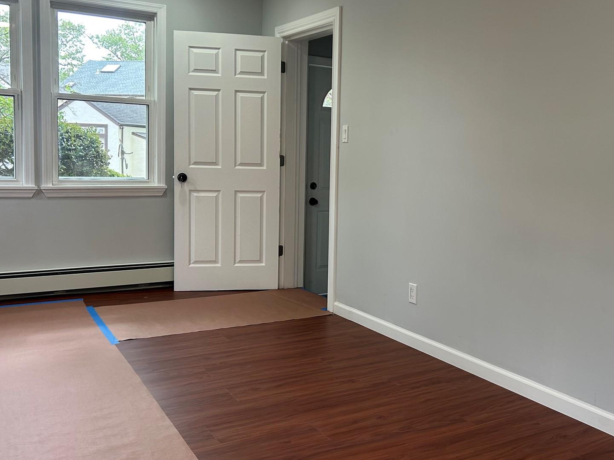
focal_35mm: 37
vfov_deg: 38.7
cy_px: 219
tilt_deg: -6.4
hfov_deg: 50.0
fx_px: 656
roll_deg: -2.1
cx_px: 355
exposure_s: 1/120
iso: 100
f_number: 1.5
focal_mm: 5.7
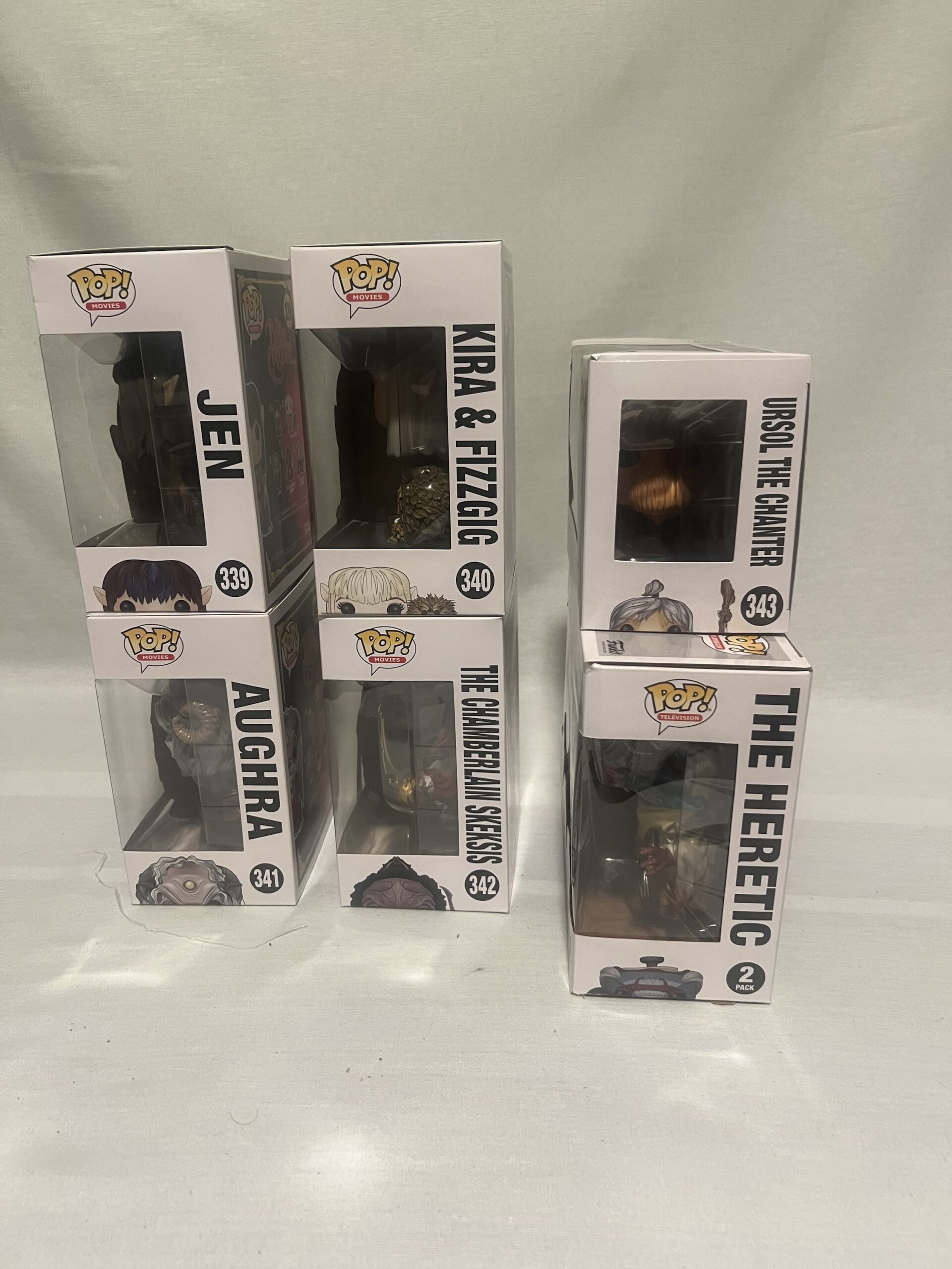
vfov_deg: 67.3
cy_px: 634
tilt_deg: -18.8
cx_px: 476
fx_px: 953
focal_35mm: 26
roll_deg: +0.5
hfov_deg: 53.1
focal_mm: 5.7
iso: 160
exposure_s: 1/60
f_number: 1.5
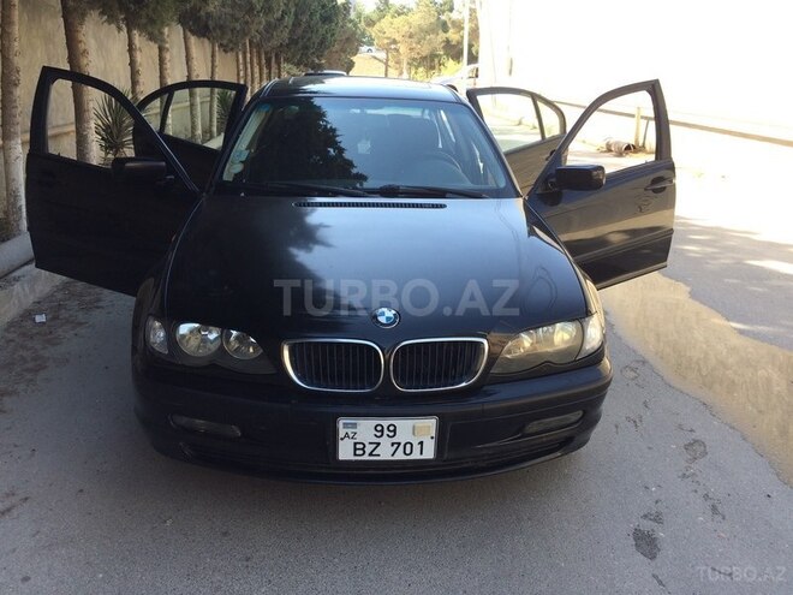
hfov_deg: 61.7
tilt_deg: -16.8
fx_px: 664
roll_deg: +1.1
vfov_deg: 48.2
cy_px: 298
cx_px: 396
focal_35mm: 29
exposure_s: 1/243
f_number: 2.2
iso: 32
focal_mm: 4.15
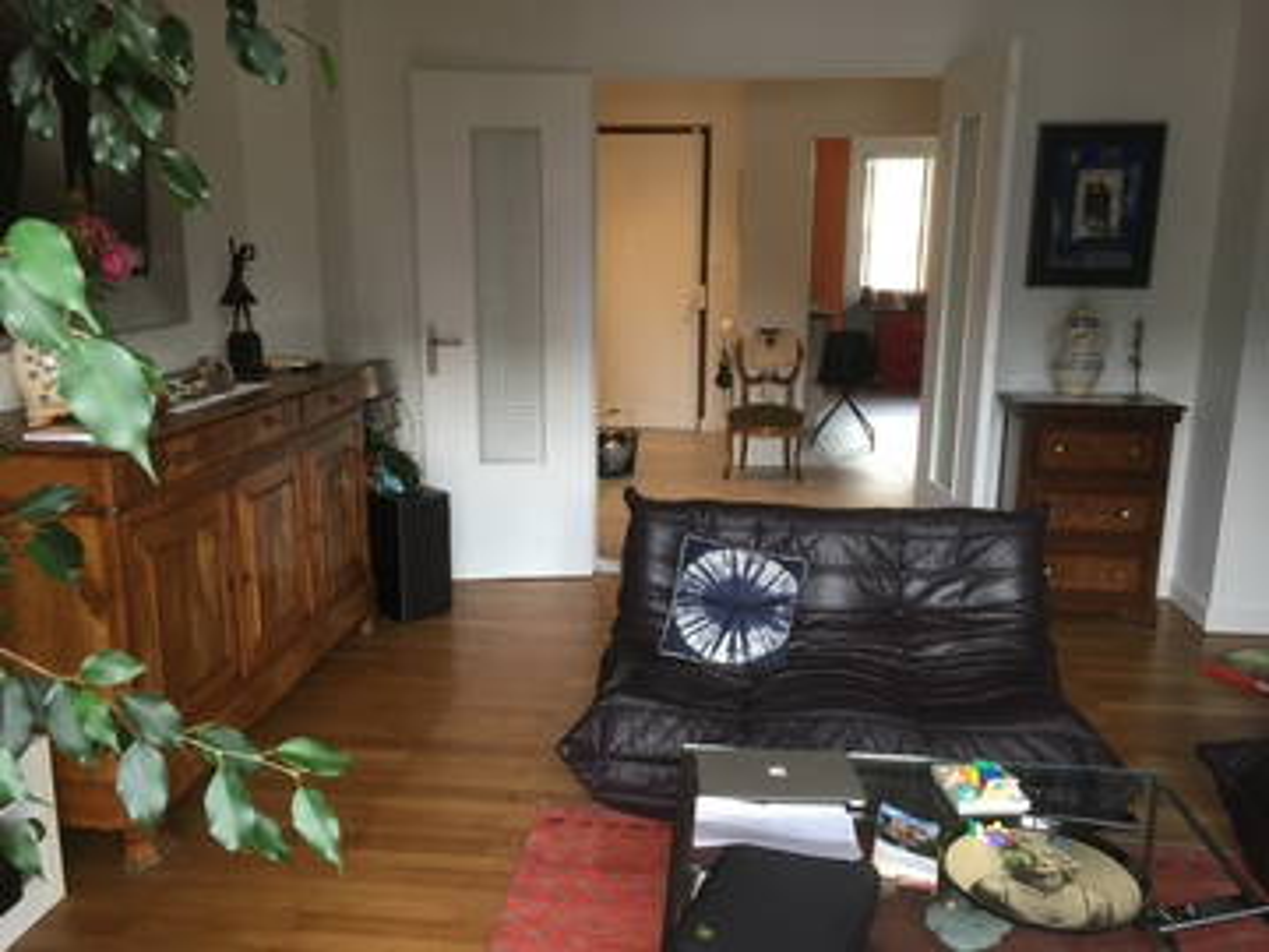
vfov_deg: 48.2
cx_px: 634
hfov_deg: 61.7
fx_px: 1063
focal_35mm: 29
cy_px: 476
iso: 100
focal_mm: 4.15
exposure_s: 1/33
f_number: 2.2
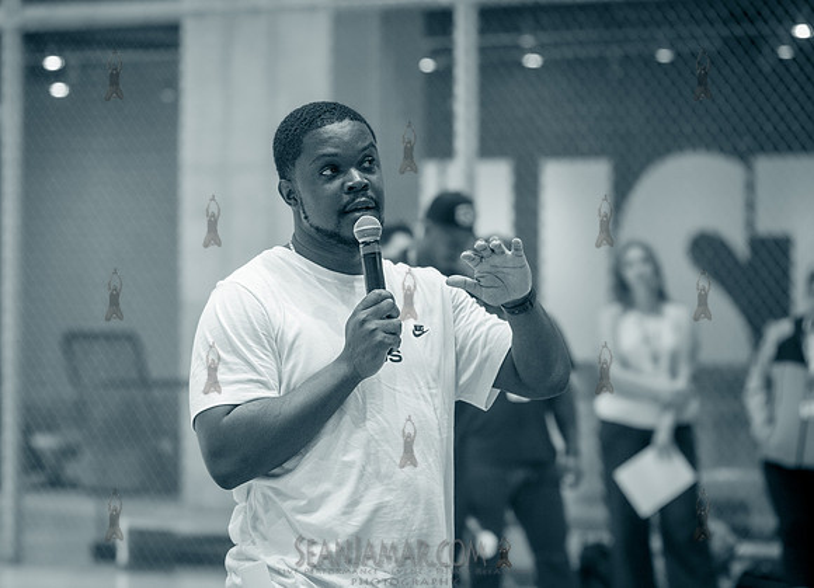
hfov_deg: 13.0
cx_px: 322
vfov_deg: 9.4
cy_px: 260
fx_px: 3581
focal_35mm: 154
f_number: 4
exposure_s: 1/400
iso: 5000
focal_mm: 125
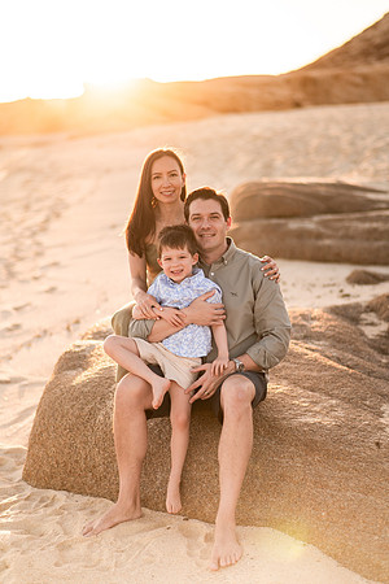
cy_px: 292
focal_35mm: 58
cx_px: 194
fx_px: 940
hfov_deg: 23.4
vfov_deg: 34.5
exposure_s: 1/2500
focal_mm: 58
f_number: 1.6
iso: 100
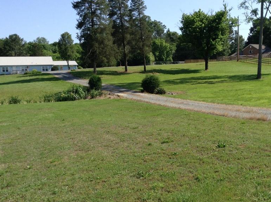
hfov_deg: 42.6
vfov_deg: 32.7
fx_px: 344
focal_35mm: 44
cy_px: 117
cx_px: 174
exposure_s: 1/982
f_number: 2.4
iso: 25
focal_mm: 3.3
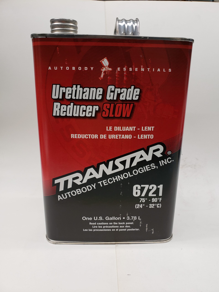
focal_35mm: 26
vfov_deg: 67.3
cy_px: 146
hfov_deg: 53.1
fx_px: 219
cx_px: 110
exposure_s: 1/60
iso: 160
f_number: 2.4
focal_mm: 4.3
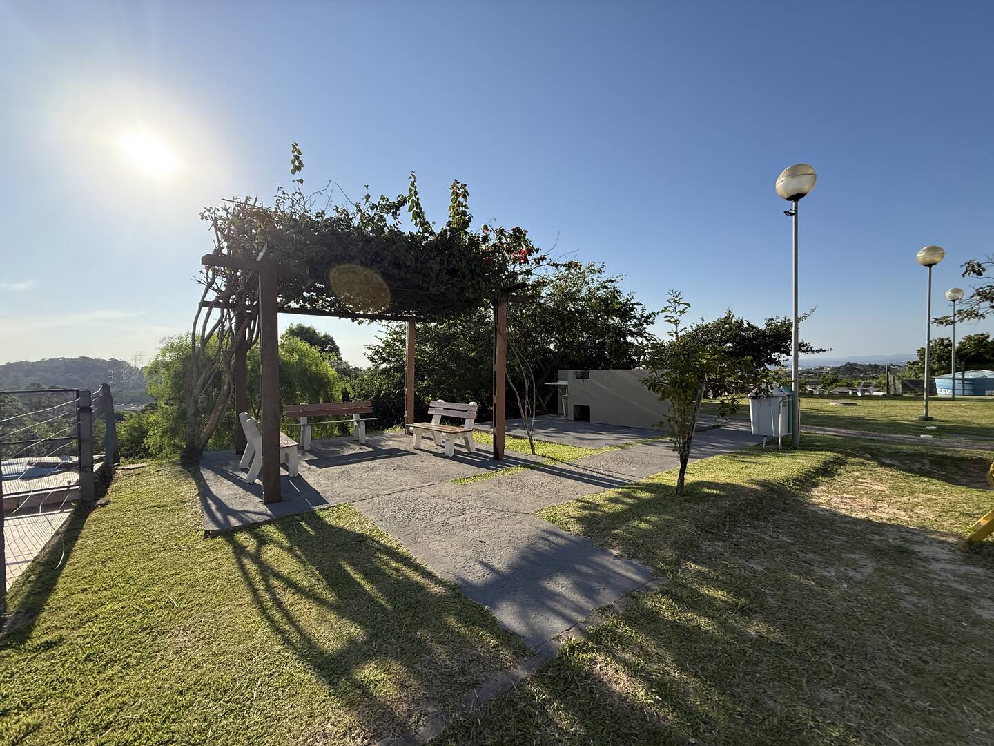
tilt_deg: -0.9
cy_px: 373
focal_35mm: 14
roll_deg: +0.3
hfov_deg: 102.1
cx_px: 497
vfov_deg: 85.7
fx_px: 402
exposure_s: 1/1848
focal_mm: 2.22
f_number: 2.2
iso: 80
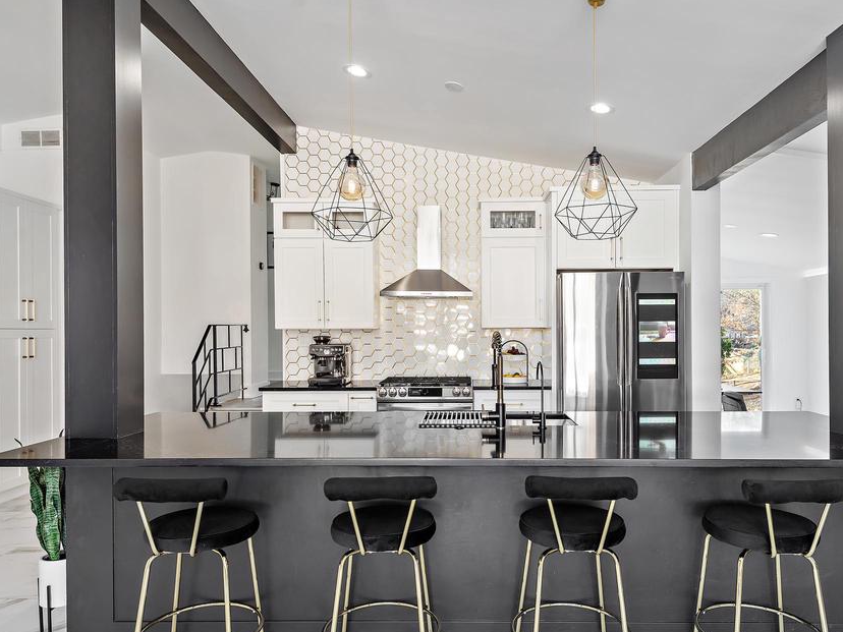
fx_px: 609
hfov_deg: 69.2
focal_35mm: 25
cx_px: 469
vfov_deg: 54.8
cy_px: 344
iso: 320
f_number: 9
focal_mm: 21
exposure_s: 1/6
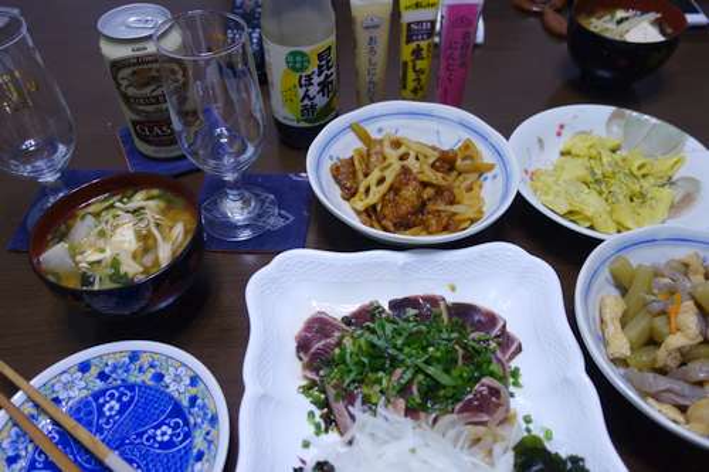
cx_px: 354
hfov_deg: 65.5
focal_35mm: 28
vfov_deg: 46.4
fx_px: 551
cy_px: 236
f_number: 1.8
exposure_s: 1/30
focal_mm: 10.4
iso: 250
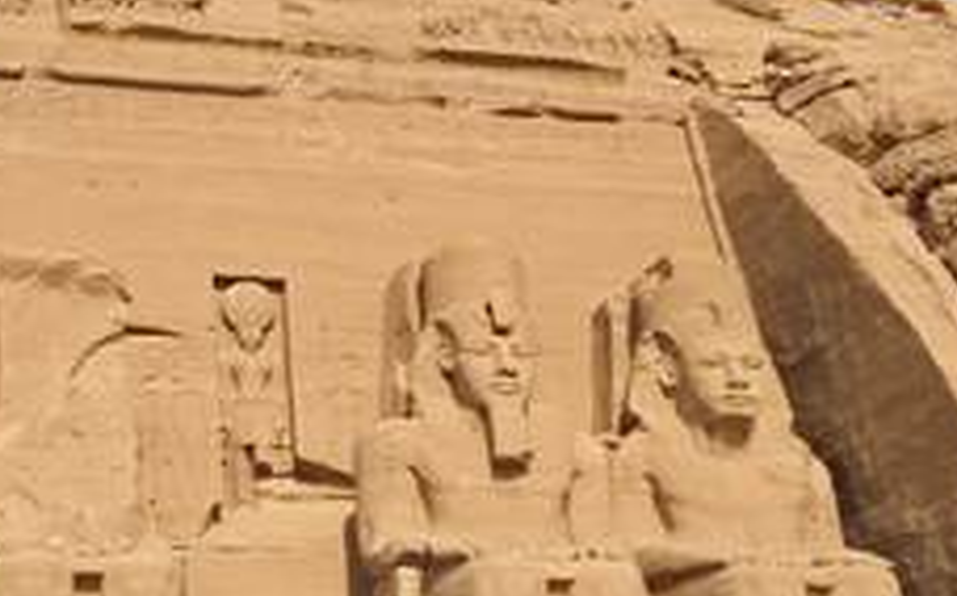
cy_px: 491
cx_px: 239
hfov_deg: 26.5
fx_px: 2006
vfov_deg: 16.7
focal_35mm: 77
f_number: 1.4
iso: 20
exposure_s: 1/3818
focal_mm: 6.5
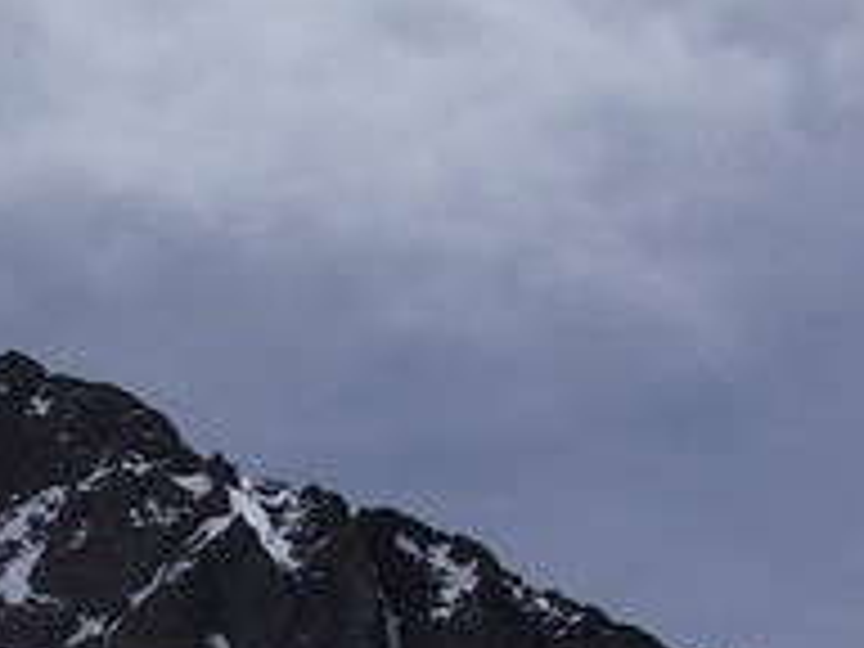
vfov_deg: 6.0
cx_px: 292
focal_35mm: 246
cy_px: 817
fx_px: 6140
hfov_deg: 8.0
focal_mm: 11.5
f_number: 6.9
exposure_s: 1/1000
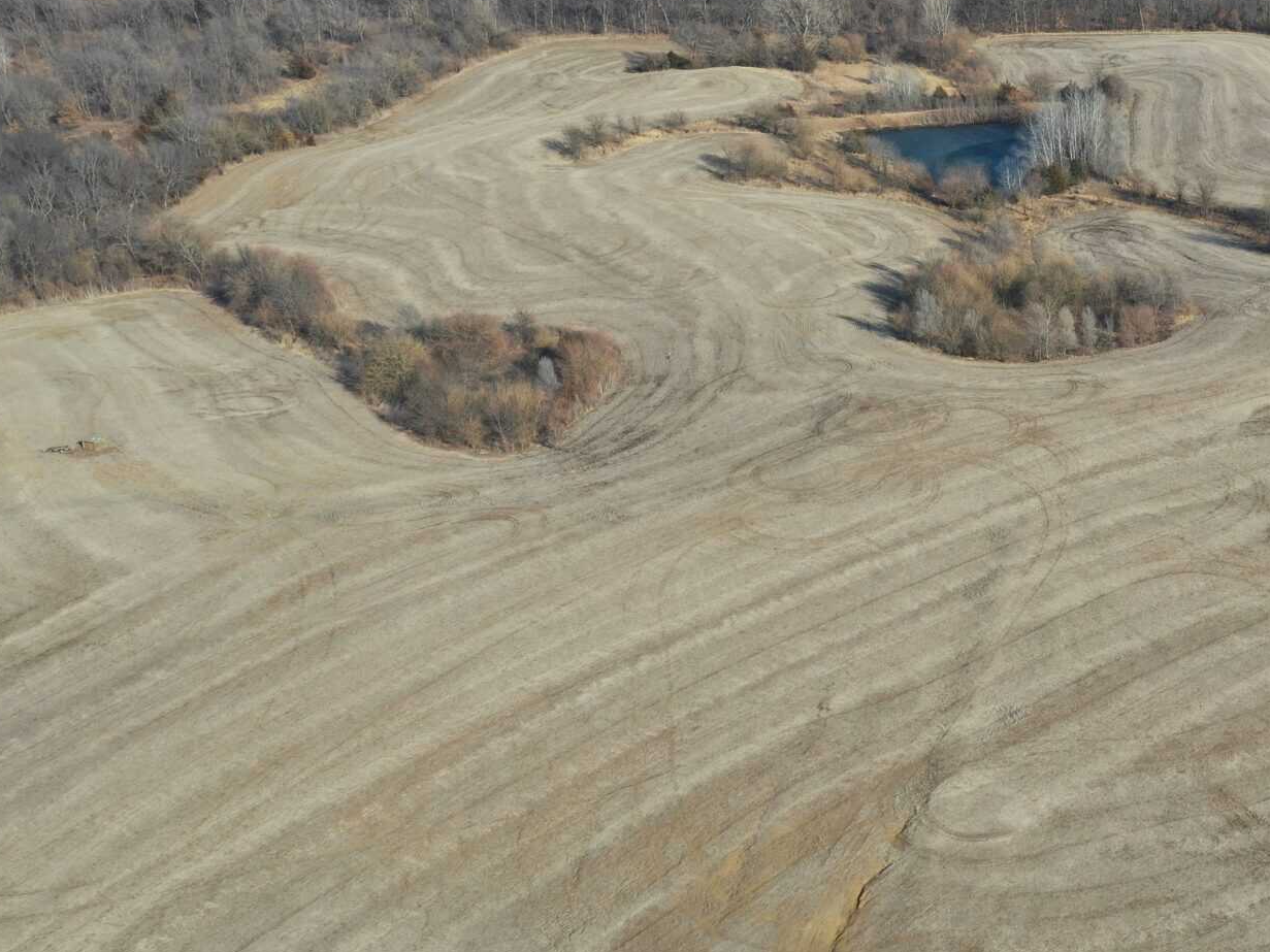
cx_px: 1125
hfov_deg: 32.7
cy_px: 370
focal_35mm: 56
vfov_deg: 26.0
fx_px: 2054
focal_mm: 10.26
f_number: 5.6
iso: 100
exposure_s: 1/400
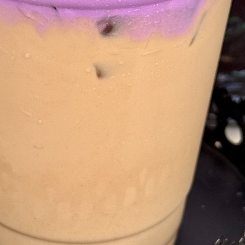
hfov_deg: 12.5
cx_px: 88
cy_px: 25
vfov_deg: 12.5
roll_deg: -2.4
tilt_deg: -28.9
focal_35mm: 139
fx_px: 1113
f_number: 1.78
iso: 80
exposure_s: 1/1000
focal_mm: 6.76
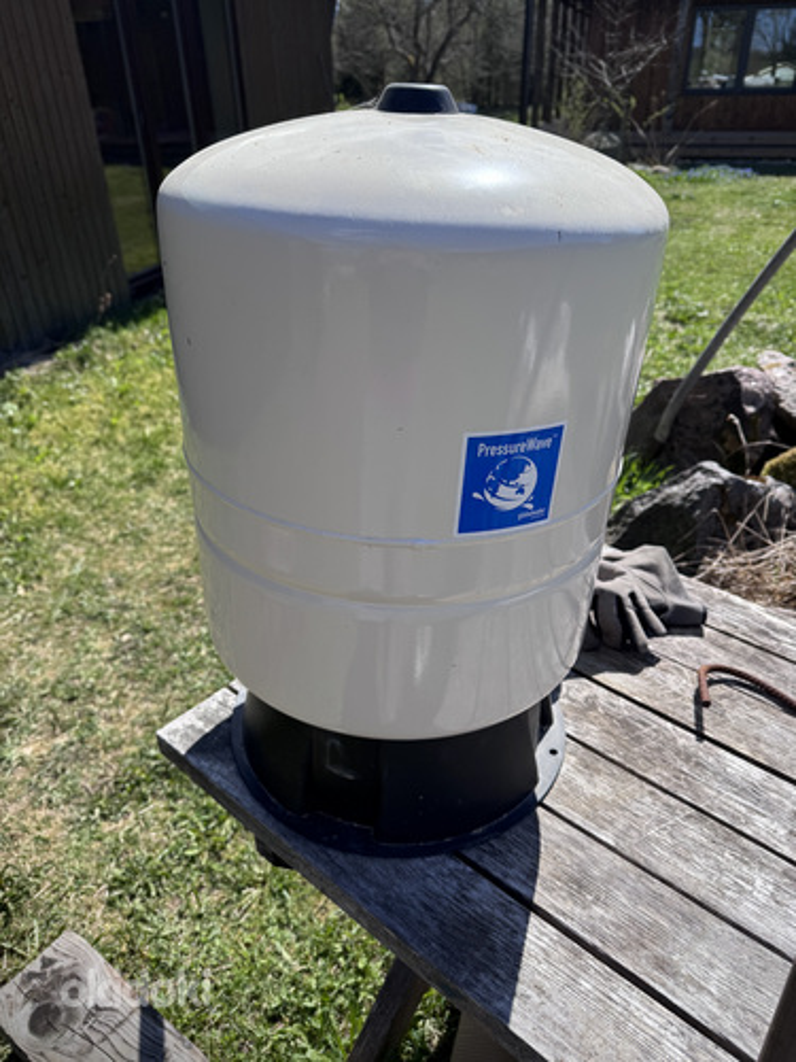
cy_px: 531
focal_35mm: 24
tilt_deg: -31.2
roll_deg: +1.2
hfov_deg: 56.8
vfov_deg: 71.6
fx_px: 736
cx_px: 398
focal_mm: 6.76
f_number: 1.78
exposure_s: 1/3413
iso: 80
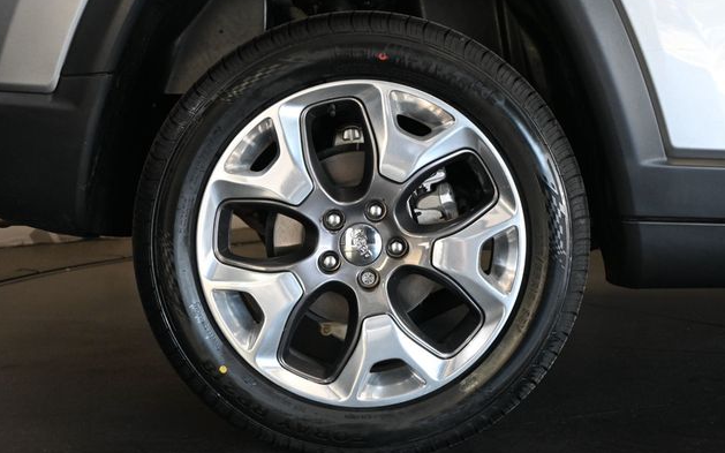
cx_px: 363
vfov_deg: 23.1
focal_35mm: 56
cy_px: 234
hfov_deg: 36.3
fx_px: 1106
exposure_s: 1/125
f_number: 5.3
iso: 1600
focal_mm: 36
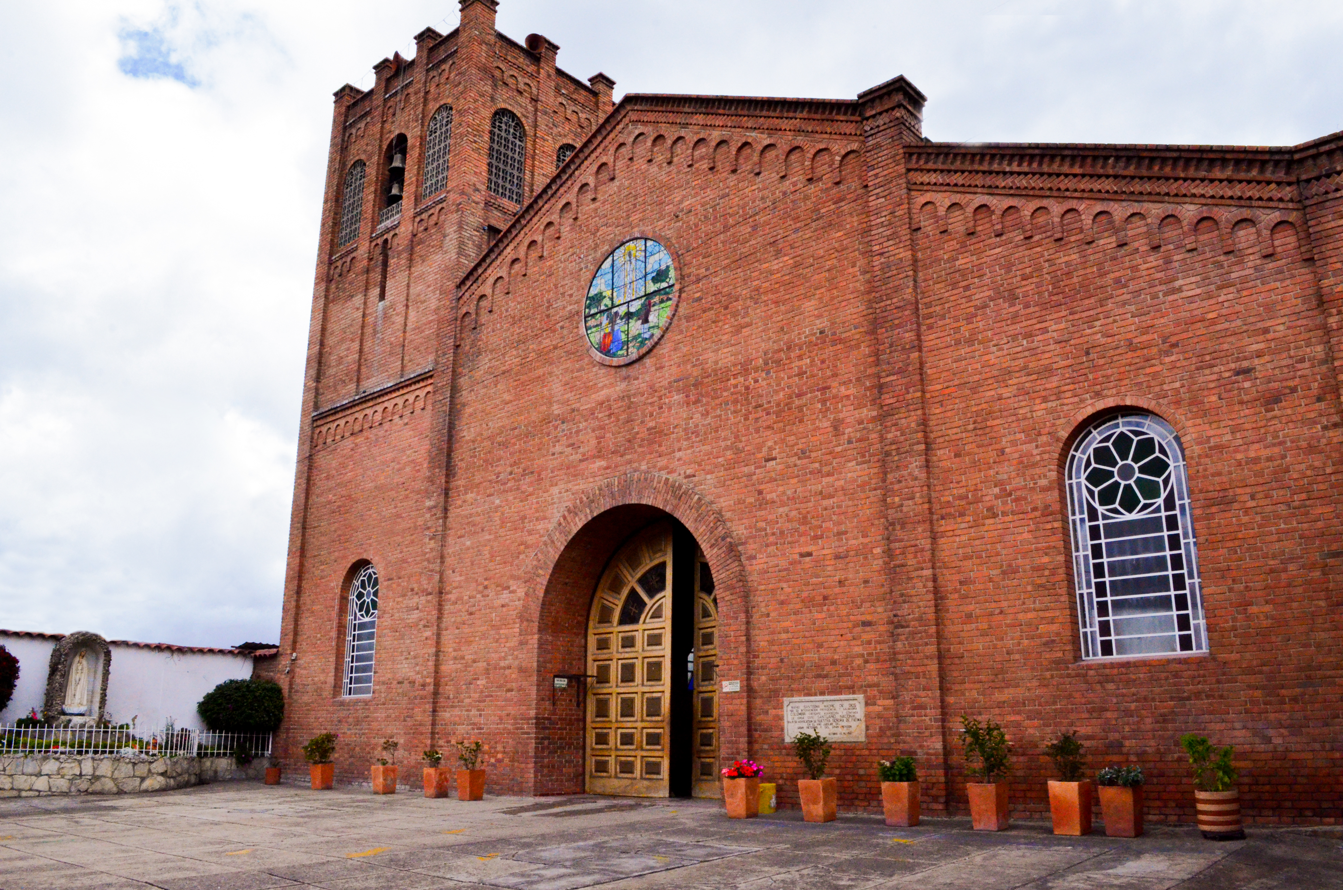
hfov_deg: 67.5
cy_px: 445
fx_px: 1005
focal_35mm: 27
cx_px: 672
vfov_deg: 47.7
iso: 4000
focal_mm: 18
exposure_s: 1/1600
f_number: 20
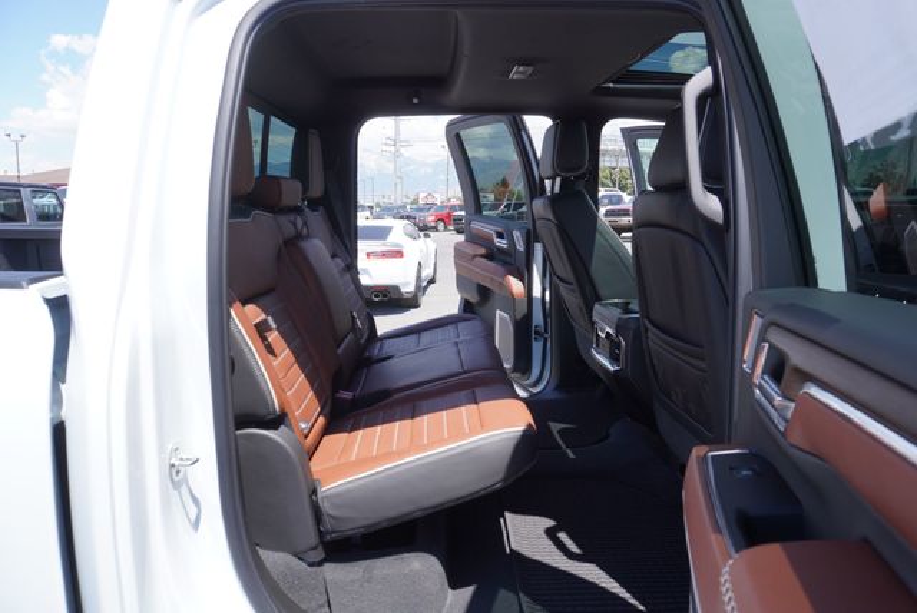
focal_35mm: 24
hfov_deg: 73.7
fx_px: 612
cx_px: 458
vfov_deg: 53.2
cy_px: 306
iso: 100
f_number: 6.3
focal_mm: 16
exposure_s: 1/160
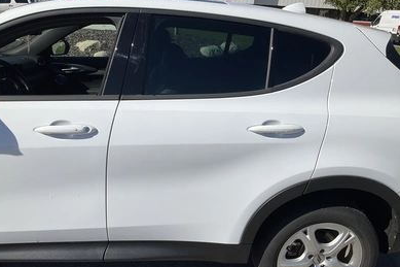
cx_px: 196
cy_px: 140
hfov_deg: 60.3
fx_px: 344
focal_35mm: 31
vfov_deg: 42.3
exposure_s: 1/4065
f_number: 1.8
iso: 25
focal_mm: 3
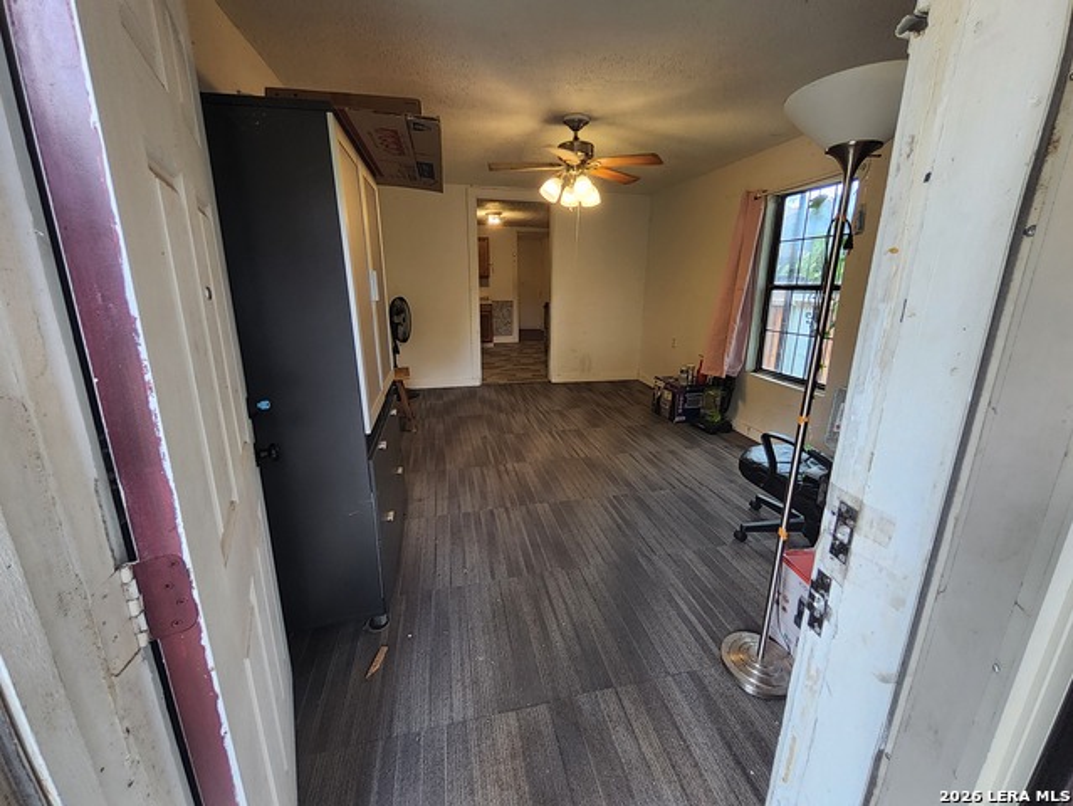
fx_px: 403
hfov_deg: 106.1
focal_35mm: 13
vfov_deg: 90.0
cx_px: 536
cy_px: 403
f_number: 2.2
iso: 80
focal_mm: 1.13
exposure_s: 1/60
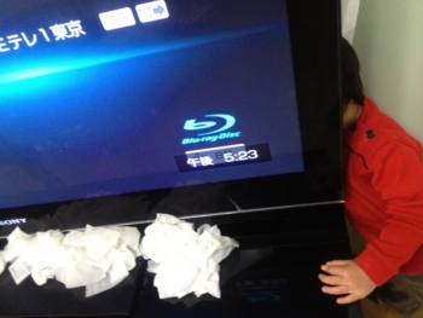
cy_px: 159
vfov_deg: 40.7
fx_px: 428
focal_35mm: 35
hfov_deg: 52.6
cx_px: 212
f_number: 2.4
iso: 400
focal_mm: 4.28
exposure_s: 1/17
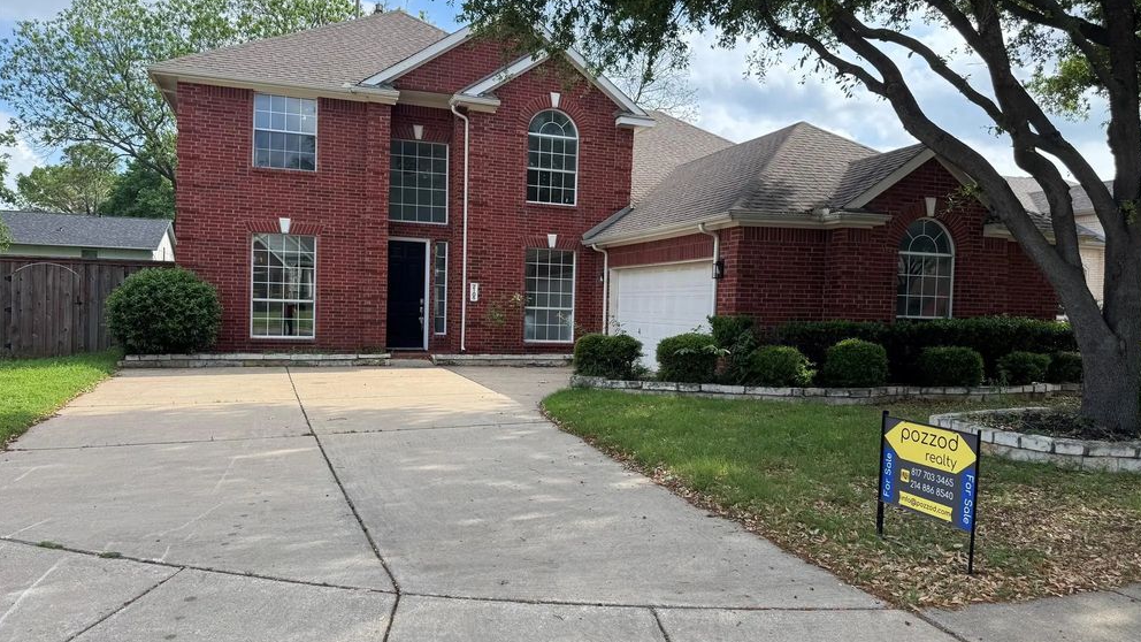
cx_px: 584
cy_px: 337
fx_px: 817
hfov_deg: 69.8
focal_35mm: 27
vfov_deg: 42.9
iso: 80
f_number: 1.78
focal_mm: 6.76
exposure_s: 1/1456
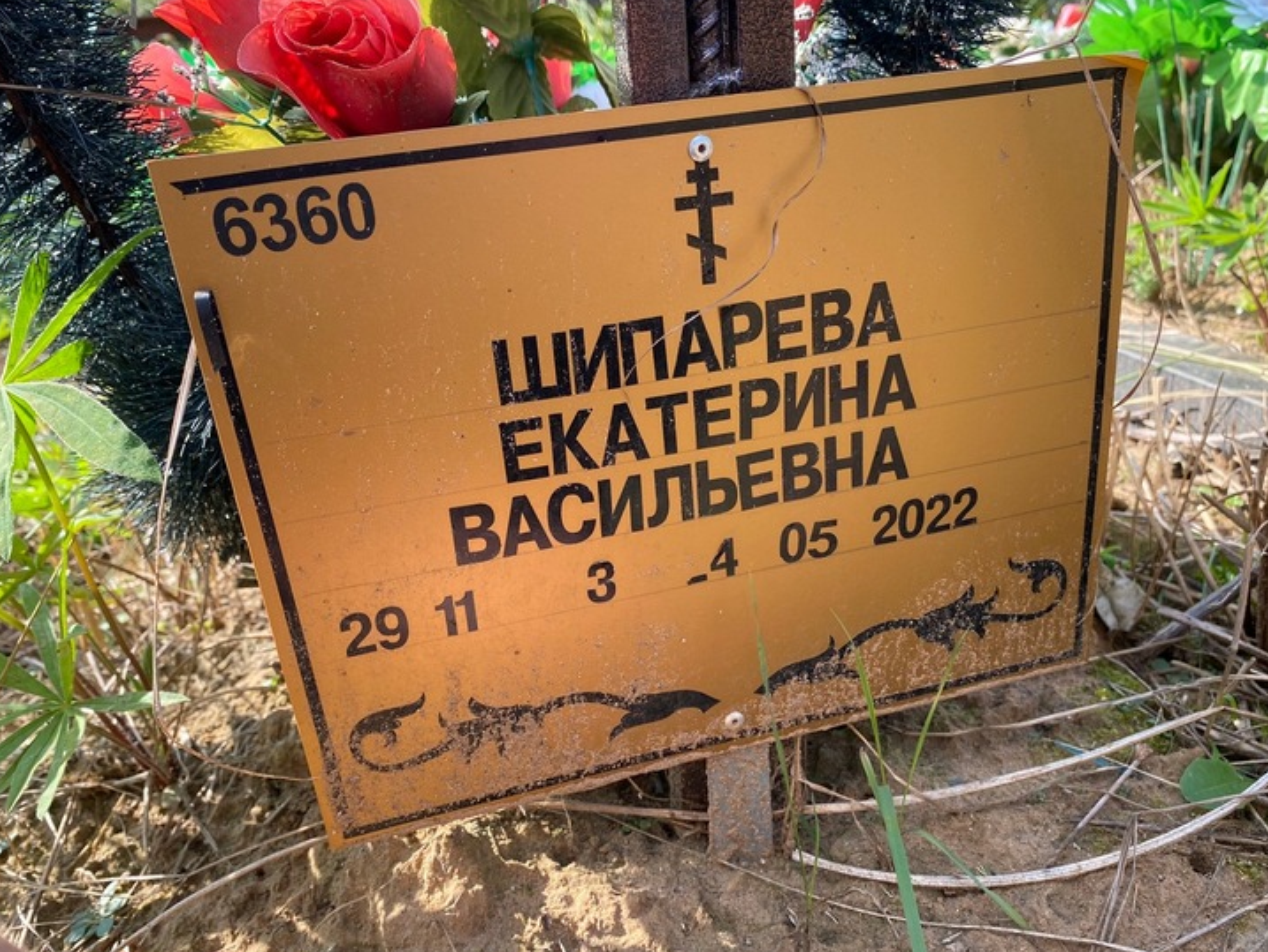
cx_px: 686
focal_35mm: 29
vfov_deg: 48.2
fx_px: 1062
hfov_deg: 61.6
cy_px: 515
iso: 32
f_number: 1.8
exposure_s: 1/426
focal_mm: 4.25
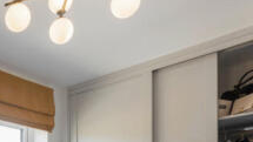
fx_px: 342
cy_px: 218
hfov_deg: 33.9
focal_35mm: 51
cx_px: -39
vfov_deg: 20.0
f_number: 16
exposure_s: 1/3
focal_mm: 16
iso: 64
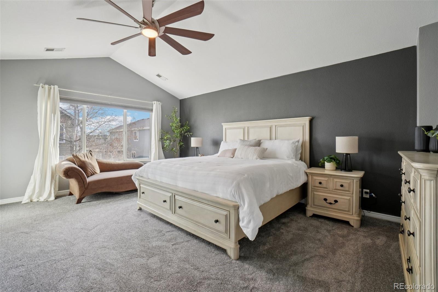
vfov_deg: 77.3
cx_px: 219
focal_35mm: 15
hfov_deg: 100.4
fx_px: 182
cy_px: 146
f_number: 8
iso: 400
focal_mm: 10
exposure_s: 1/30
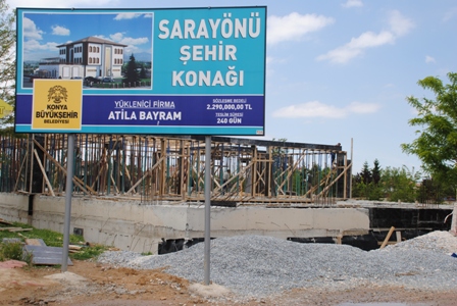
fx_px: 591
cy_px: 153
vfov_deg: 29.0
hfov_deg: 42.3
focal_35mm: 46
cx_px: 228
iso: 100
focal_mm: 31
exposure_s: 1/250
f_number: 8
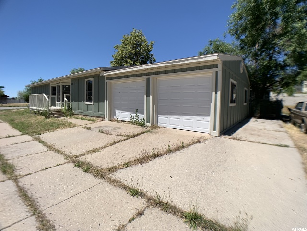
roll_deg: -1.0
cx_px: 154
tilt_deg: -3.0
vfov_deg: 53.1
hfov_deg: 67.3
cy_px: 116
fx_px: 231
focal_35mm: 26
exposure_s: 1/3185
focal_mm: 4.25
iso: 25
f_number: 1.8
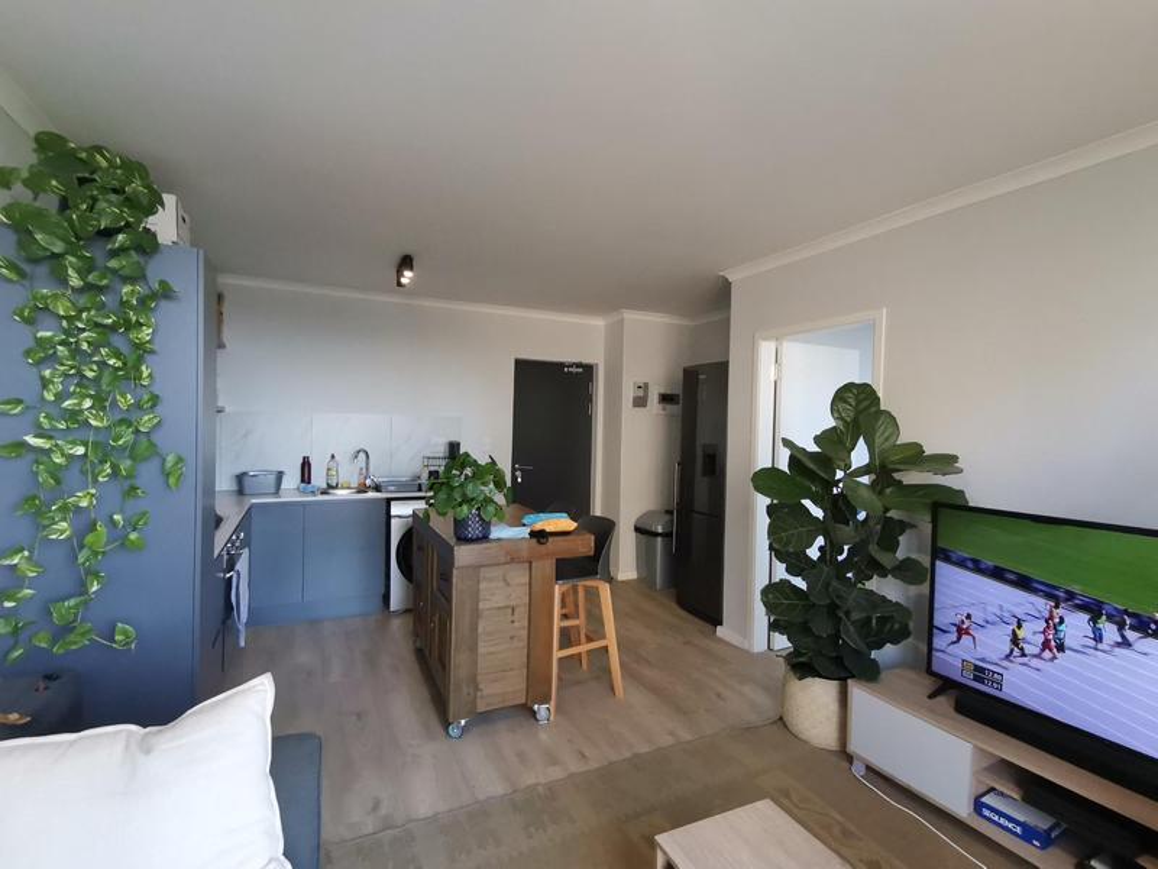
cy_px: 434
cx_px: 579
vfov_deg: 74.7
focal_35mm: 17
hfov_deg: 91.0
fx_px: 569
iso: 125
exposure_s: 1/50
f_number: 2.4
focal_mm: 1.78
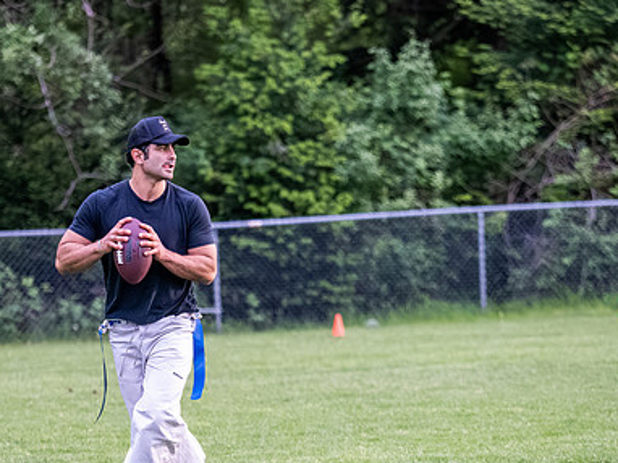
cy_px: 273
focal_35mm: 395
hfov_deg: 5.0
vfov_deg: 3.8
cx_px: 281
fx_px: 7048
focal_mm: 130
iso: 4000
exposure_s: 1/1250
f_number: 2.8
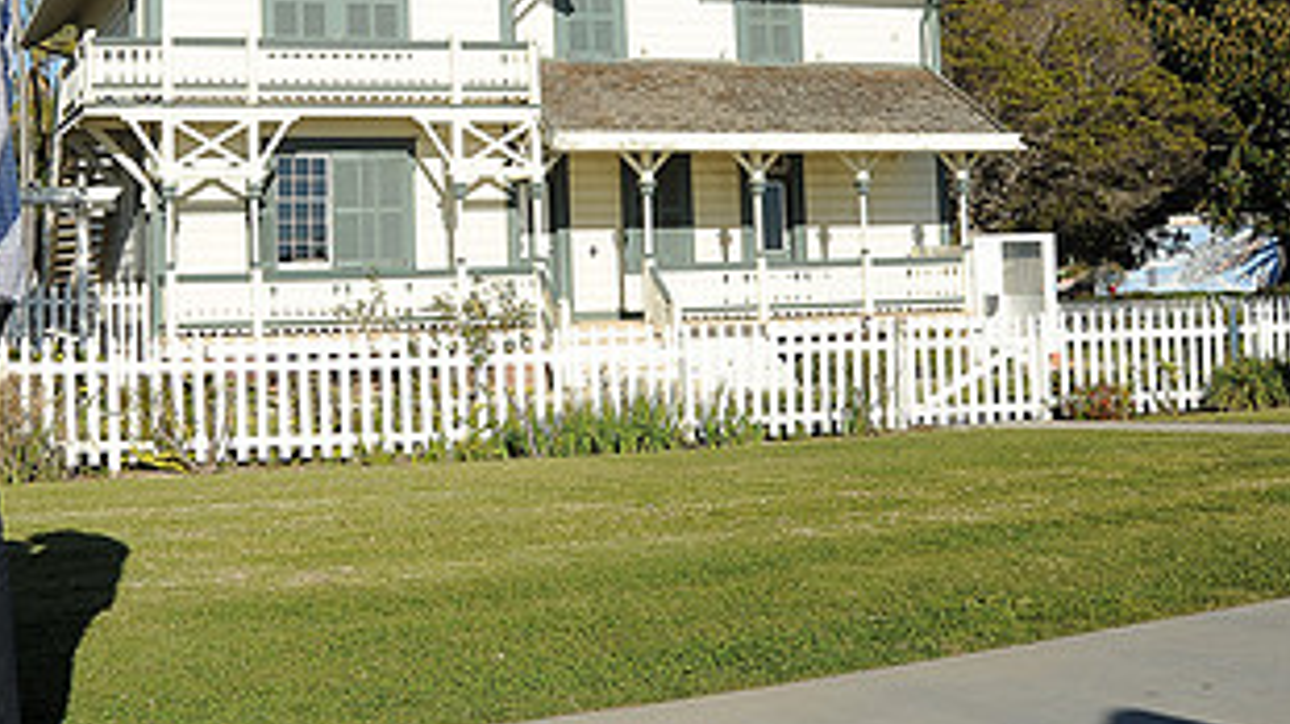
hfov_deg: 42.4
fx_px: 1607
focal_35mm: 47
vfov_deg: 24.9
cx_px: 316
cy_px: 129
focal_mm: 24
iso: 200
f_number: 11
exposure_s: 1/250
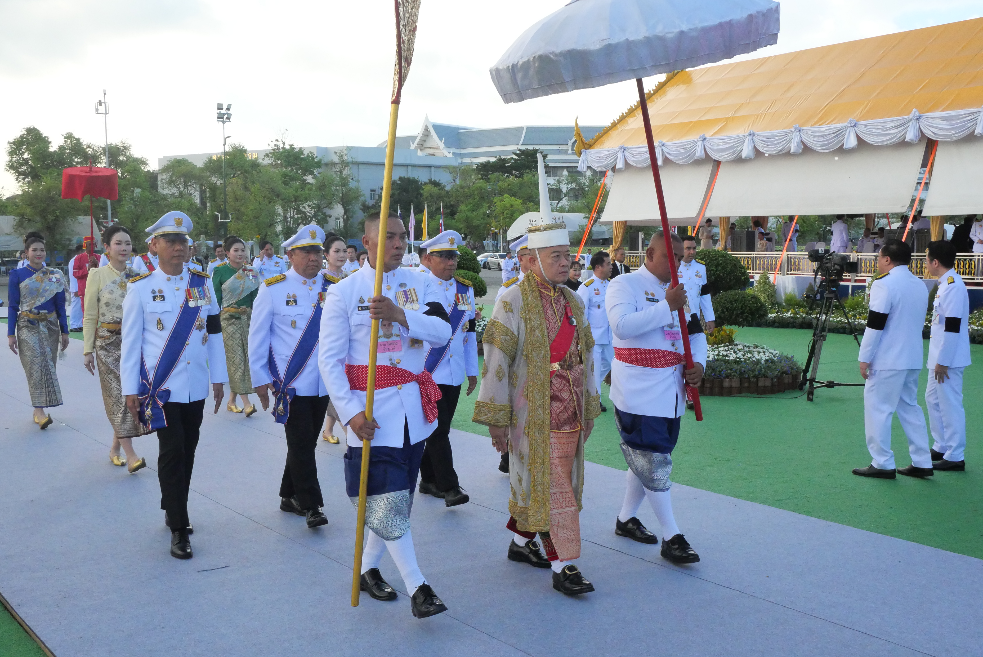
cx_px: 492
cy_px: 328
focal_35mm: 37
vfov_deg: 36.0
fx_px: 1011
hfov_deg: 51.9
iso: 3200
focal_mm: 18
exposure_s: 1/1300
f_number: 9
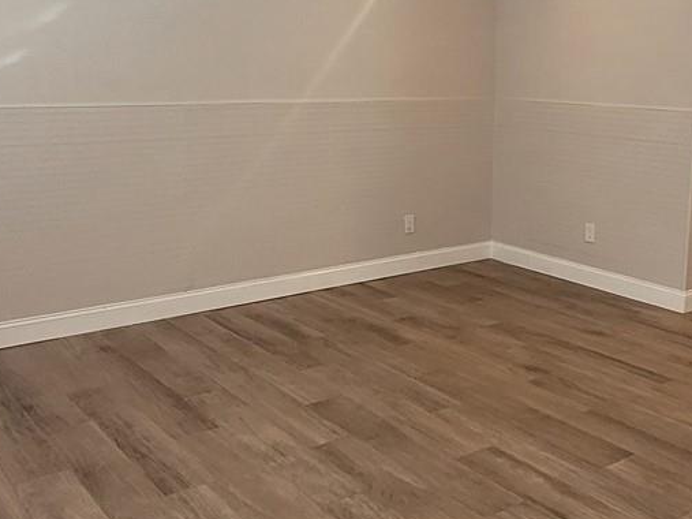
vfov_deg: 35.1
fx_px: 819
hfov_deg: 45.5
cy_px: 243
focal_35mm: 41
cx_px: 416
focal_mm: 1.74
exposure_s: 1/60
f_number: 2.2
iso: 125
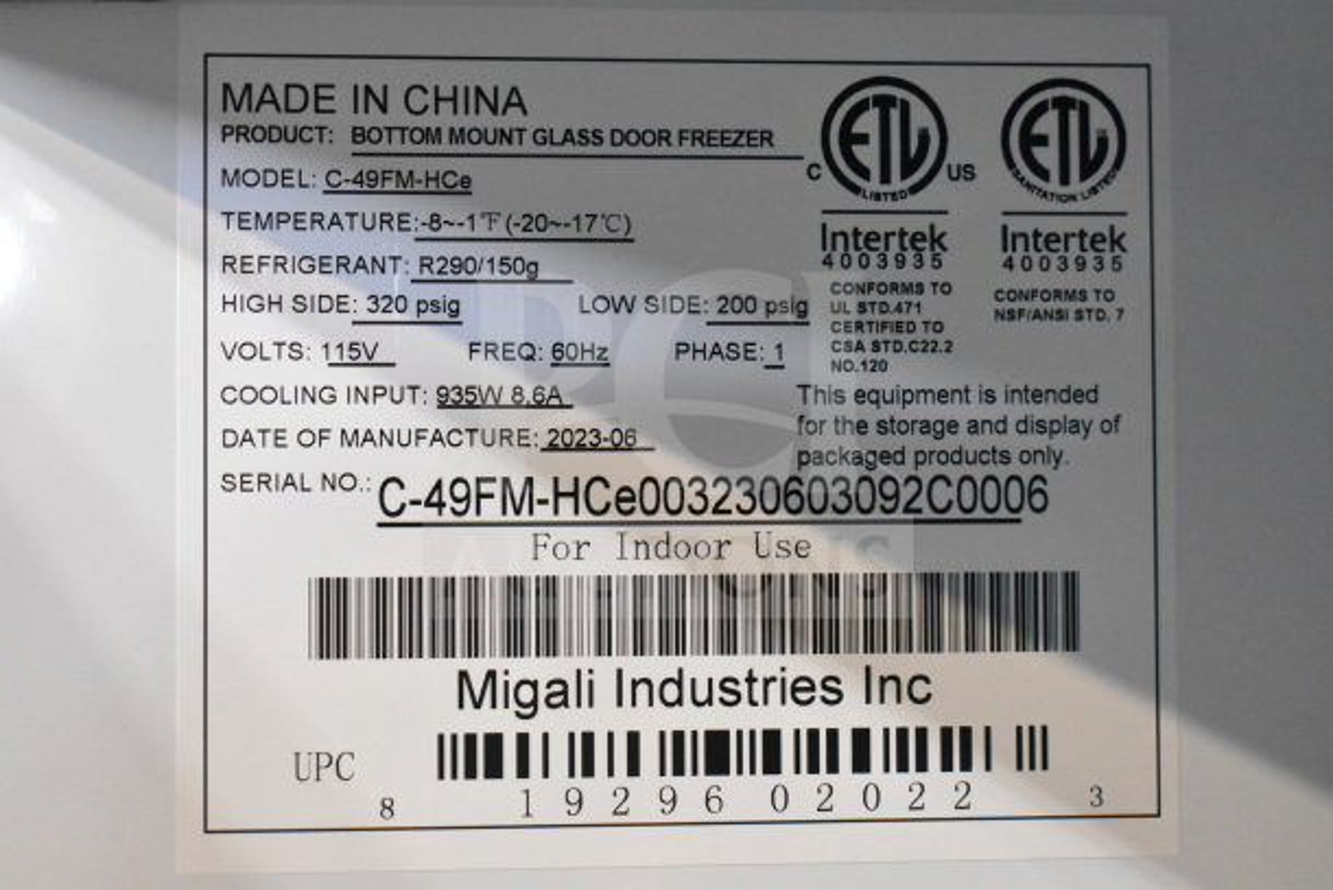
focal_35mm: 63
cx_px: 666
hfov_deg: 31.9
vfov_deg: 21.6
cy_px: 445
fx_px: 2333
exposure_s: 1/60
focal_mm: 42
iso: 8000
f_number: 5
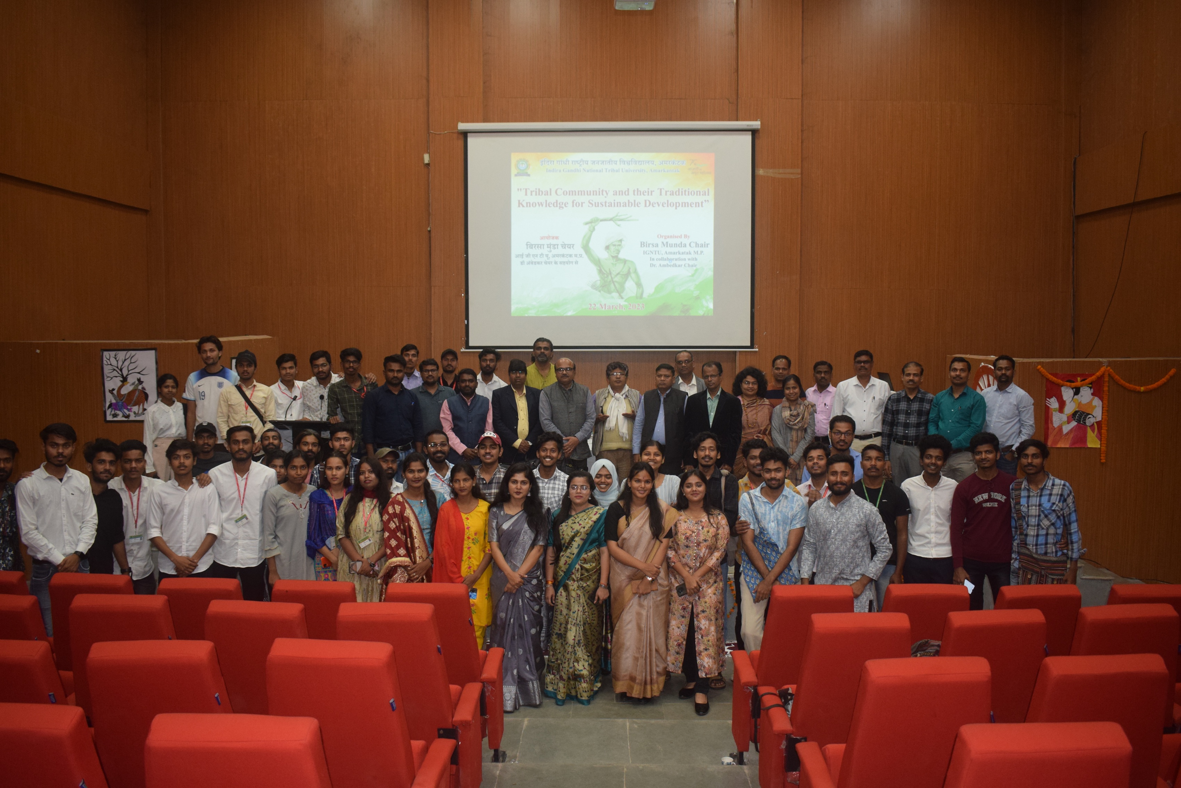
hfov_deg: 59.5
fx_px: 1033
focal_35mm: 32
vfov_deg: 41.7
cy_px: 394
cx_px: 590
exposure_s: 1/60
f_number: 3.8
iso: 1000
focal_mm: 21
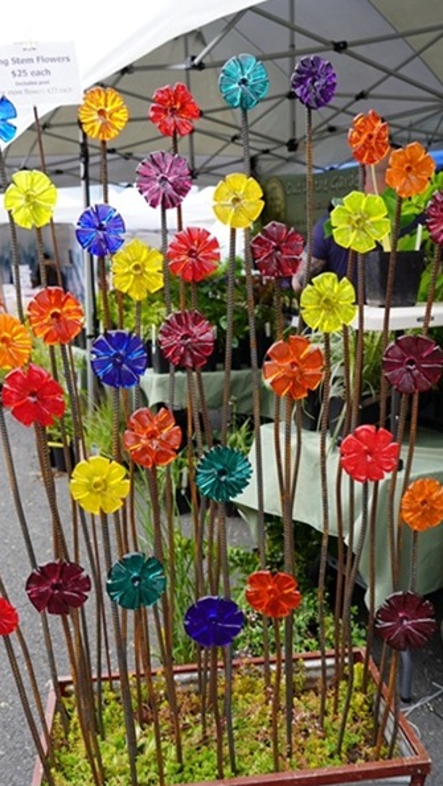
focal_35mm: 34
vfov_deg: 57.9
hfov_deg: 34.6
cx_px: 178
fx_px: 710
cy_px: 433
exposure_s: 1/125
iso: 100
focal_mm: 28
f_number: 5
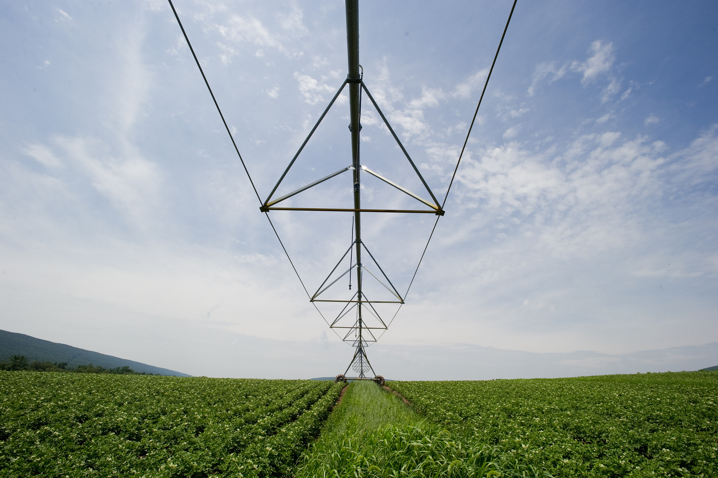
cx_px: 359
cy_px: 239
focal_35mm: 17
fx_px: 339
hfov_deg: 93.3
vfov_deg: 70.4
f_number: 11
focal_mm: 17
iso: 200
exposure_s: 1/500
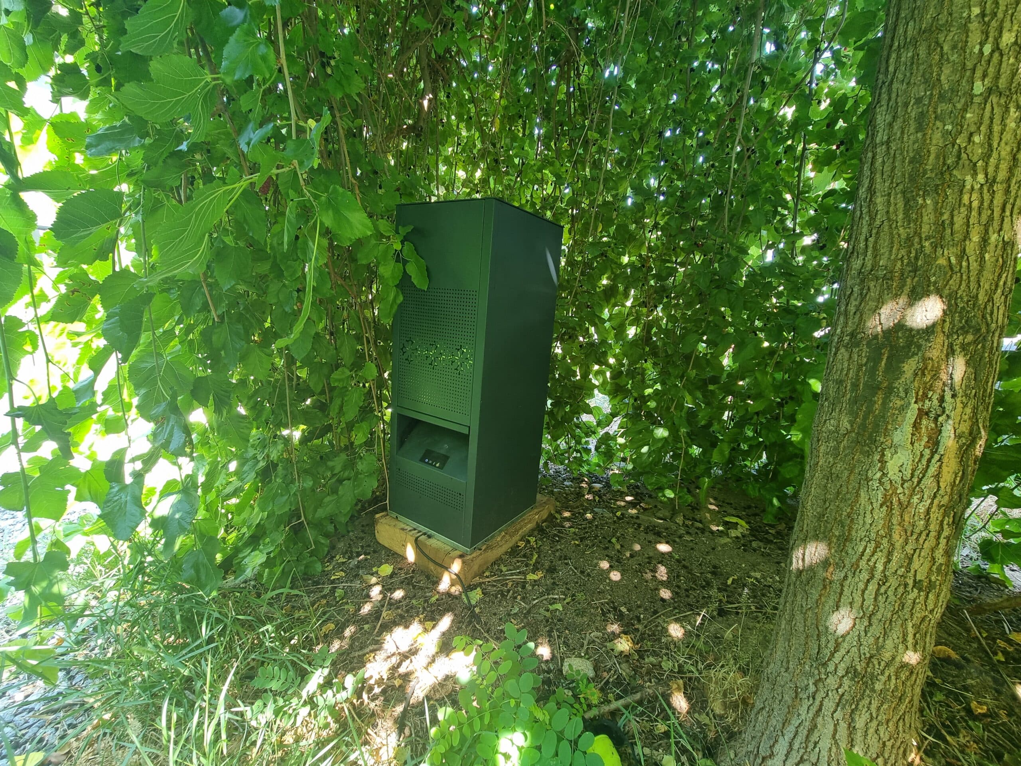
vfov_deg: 89.9
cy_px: 383
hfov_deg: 106.2
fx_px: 383
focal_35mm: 13
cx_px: 510
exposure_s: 1/50
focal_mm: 2.2
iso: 80
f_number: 2.2
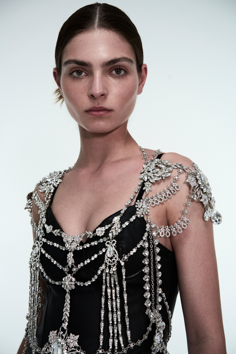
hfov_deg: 24.6
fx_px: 540
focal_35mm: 55
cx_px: 118
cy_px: 177
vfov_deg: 36.2
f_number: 5.6
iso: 800
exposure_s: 1/160
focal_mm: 55
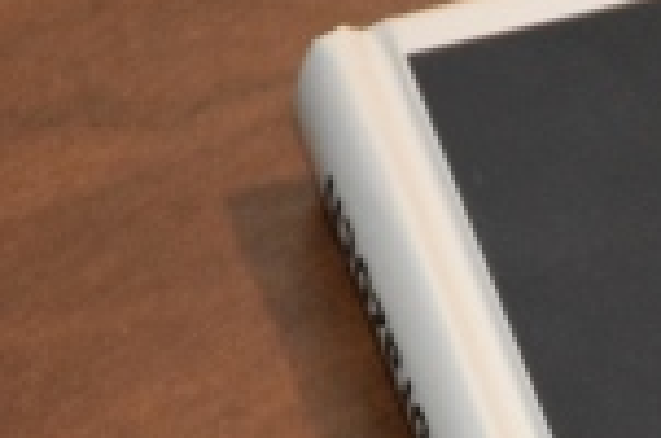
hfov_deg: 3.8
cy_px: 618
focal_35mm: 538
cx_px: 1226
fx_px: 9857
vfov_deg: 2.5
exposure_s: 1/60
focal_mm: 90
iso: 4500
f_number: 5.3
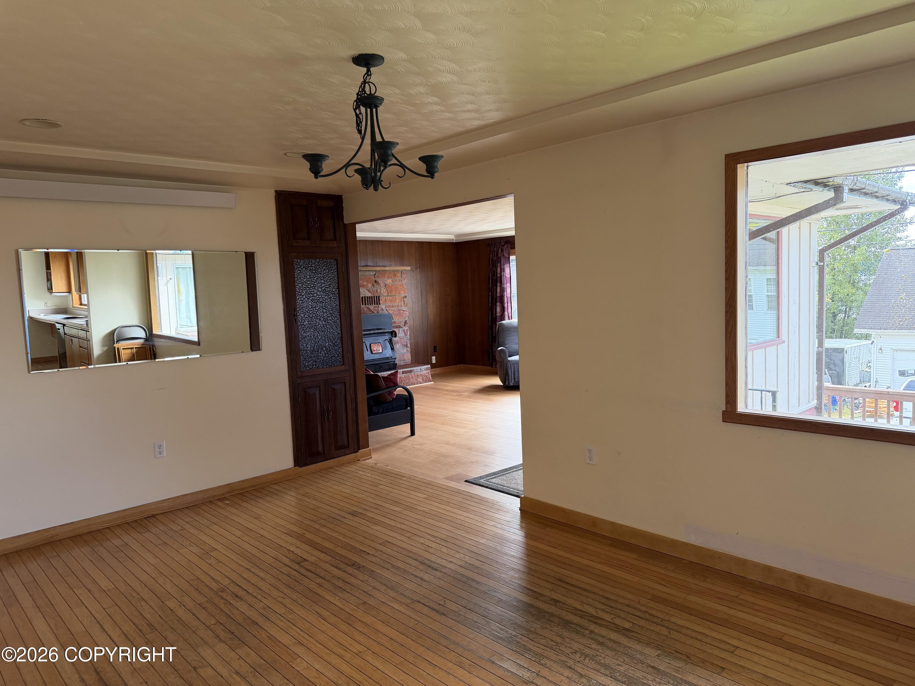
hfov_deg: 71.6
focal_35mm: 24
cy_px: 343
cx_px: 458
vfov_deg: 56.8
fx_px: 634
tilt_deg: -5.5
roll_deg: +2.8
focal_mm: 6.76
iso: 200
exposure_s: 1/211
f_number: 1.78
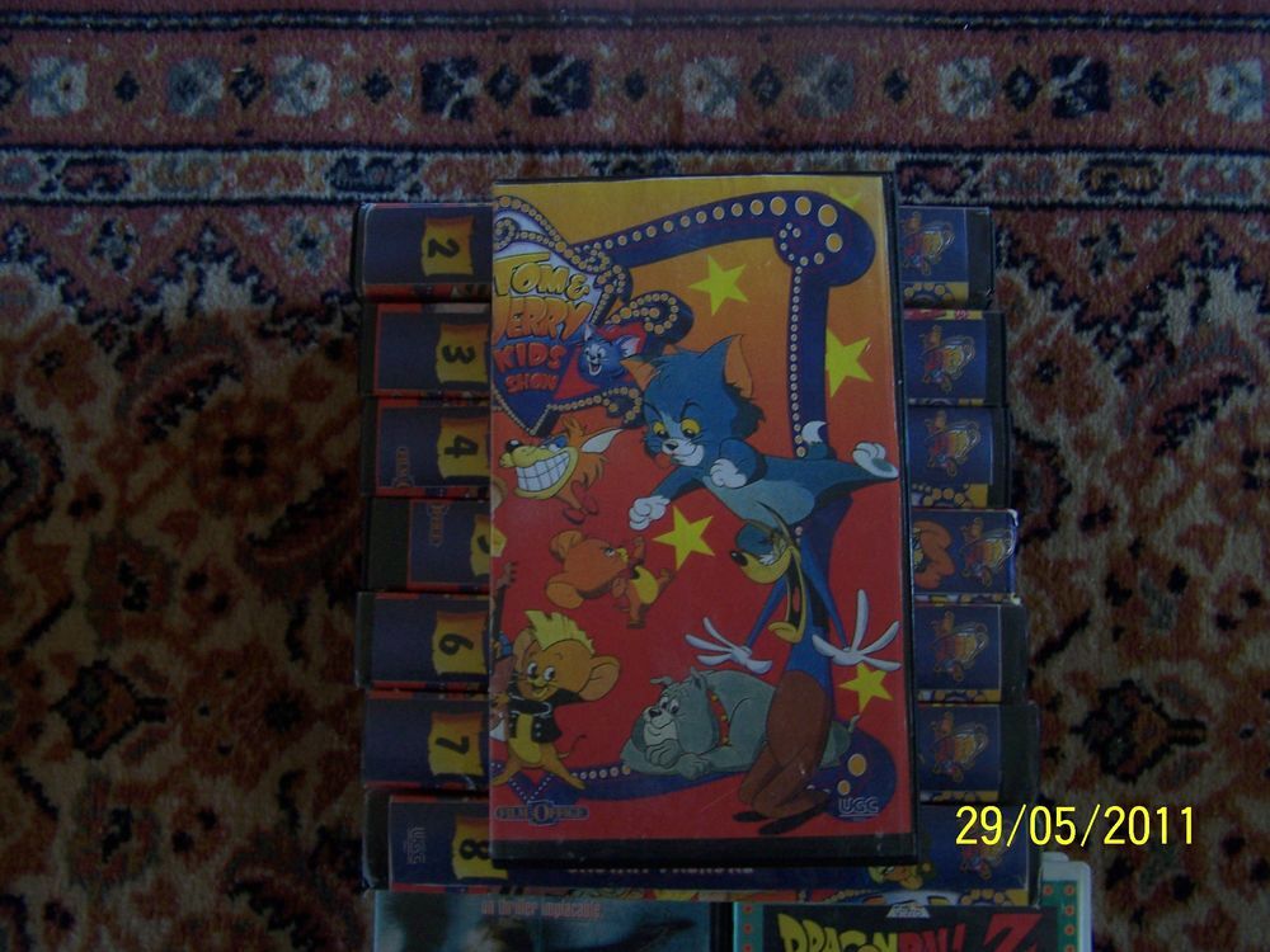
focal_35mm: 38
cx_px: 635
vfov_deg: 37.7
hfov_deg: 49.0
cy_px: 476
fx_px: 1394
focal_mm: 6.3
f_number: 2.8
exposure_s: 1/8
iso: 140
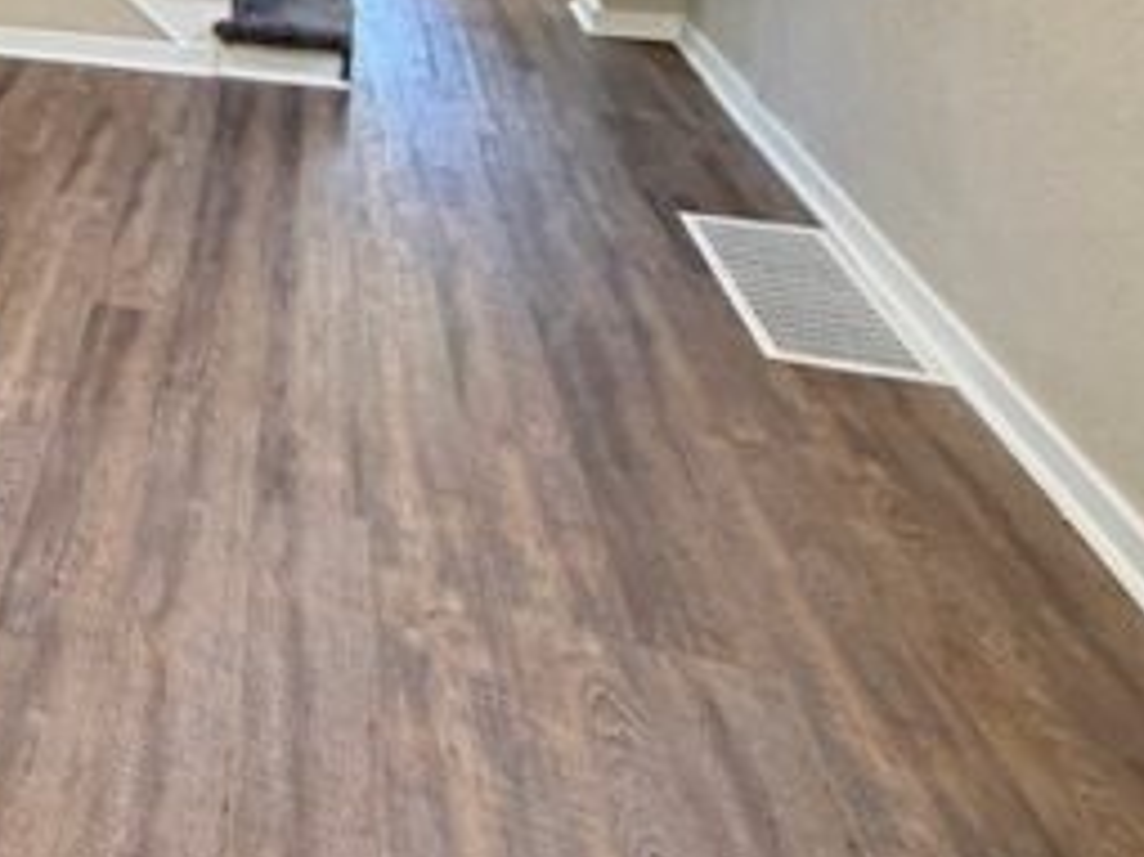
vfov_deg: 29.0
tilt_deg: -8.5
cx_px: -354
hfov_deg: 32.2
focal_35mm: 44
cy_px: -139
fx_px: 1453
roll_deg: +1.5
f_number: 2.2
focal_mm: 2.22
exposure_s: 1/60
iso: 320
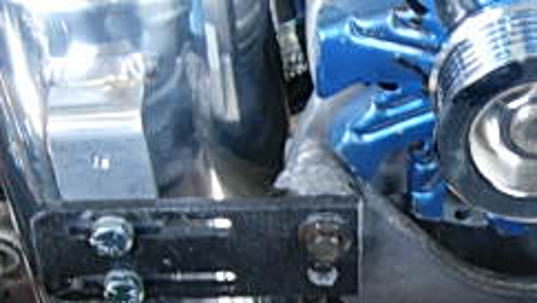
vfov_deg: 11.1
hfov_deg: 18.9
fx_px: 1553
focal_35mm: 109
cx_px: 581
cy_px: 265
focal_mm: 7.8
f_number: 2.8
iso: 64
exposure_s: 1/6.7
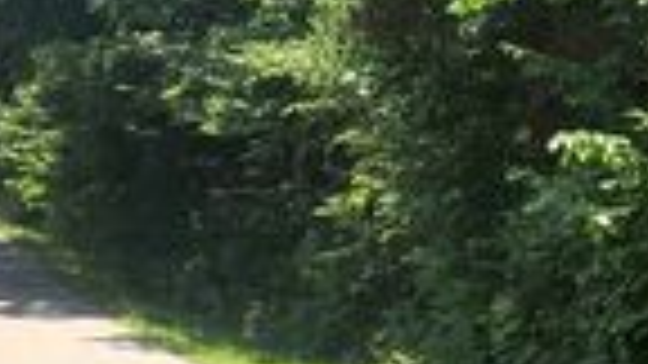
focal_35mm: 87
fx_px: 1495
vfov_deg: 13.7
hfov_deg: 20.5
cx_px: 1004
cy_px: 362
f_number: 1.7
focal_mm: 6.3
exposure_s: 1/2500
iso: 80
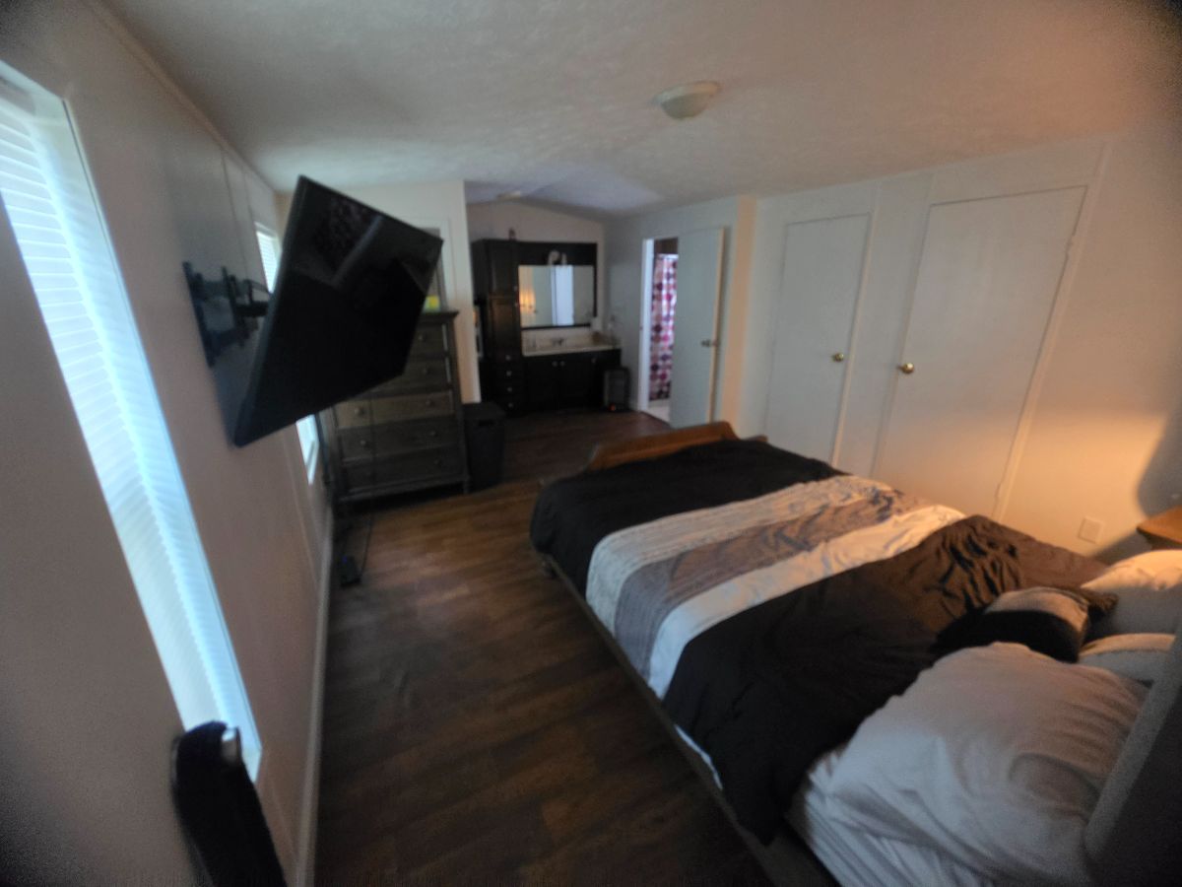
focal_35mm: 13
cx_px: 591
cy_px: 444
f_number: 1.9
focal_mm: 2.2
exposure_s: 1/44.7
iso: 800
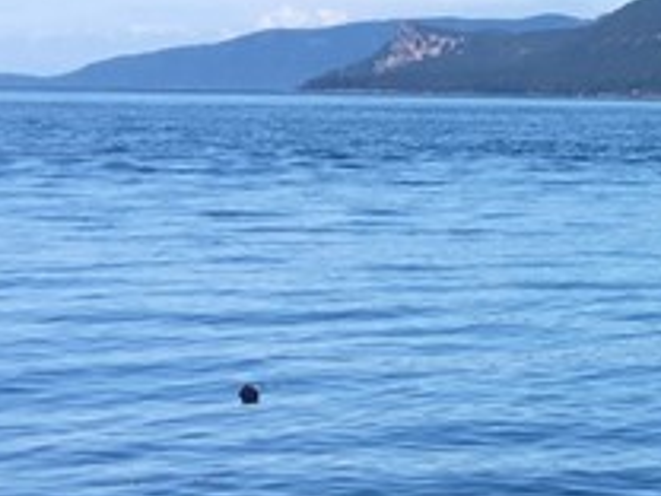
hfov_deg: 12.3
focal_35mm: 143
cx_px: 1287
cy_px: 919
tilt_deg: -17.4
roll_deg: -0.4
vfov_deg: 9.8
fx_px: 2731
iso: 25
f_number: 2.2
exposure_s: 1/1202
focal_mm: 4.15
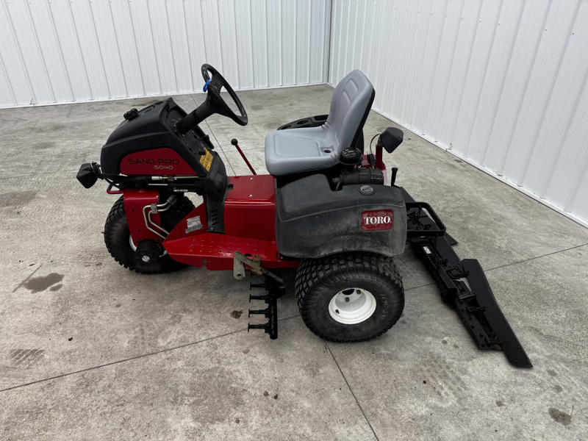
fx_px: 408
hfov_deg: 71.6
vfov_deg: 56.8
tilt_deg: -32.0
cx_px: 294
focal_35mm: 24
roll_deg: -0.9
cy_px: 220
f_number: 1.78
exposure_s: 1/120
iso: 80
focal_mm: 6.76
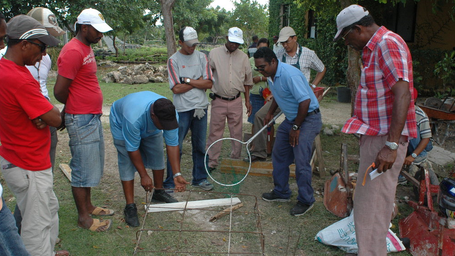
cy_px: 123
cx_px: 226
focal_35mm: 32
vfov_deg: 36.7
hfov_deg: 61.0
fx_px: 386
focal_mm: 20
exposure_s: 1/320
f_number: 9
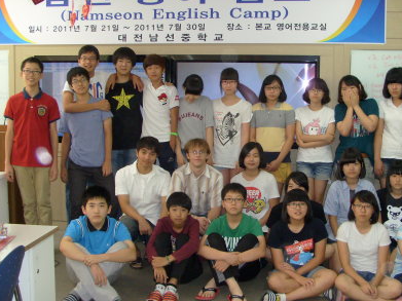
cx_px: 232
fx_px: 534
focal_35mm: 46
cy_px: 132
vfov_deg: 31.5
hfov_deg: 41.1
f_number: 3.5
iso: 100
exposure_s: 1/45
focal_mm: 6
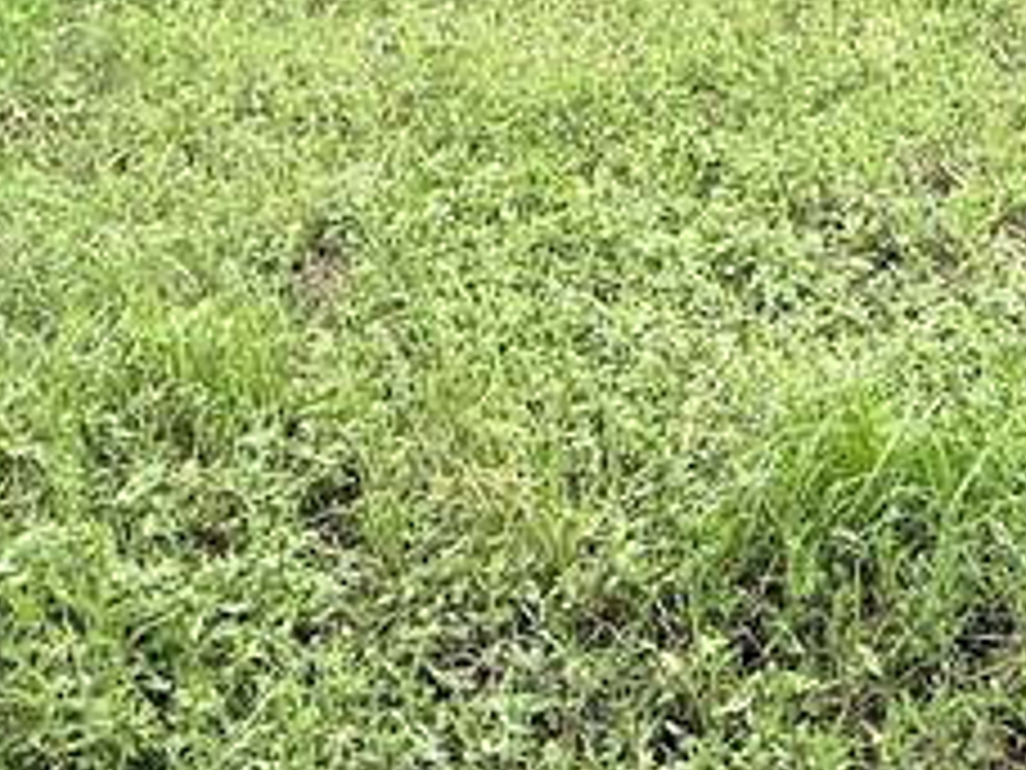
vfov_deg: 19.3
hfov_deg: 28.4
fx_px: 1867
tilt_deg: -2.2
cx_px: 1080
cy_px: -486
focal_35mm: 63
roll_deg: +0.8
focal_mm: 2.22
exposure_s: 1/99
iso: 64
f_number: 2.2
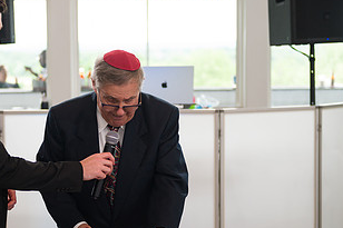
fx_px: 933
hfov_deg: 20.8
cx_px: 117
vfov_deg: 13.9
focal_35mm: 98
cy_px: 136
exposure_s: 1/200
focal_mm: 52
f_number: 3.2
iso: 400
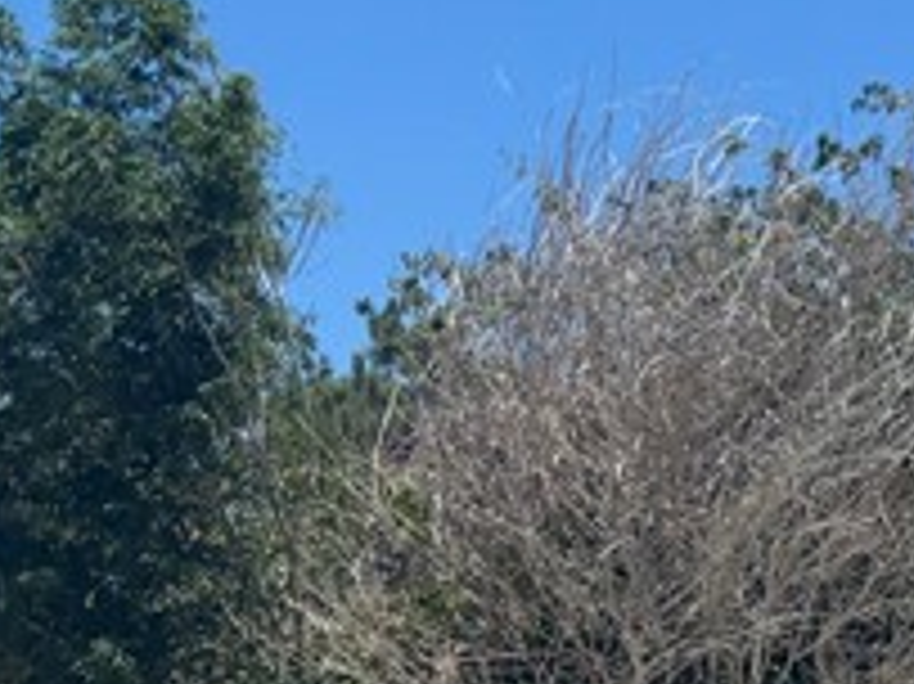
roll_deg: +0.6
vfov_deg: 10.9
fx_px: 3457
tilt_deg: -0.9
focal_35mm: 131
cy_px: 972
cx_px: 2247
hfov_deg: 11.9
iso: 50
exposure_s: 1/5618
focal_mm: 5.96
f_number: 1.6
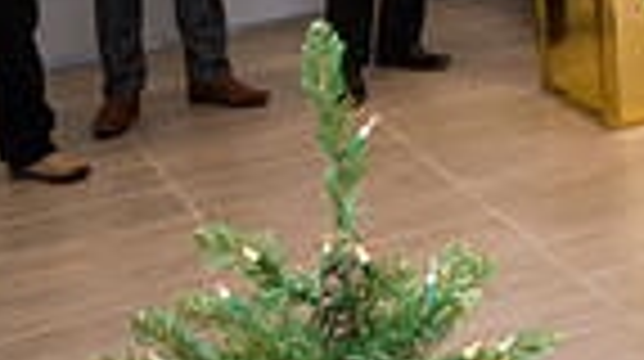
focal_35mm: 102
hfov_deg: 16.5
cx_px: 1247
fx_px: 1740
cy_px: -302
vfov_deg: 11.0
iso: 400
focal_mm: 24
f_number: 3.2
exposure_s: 1/200
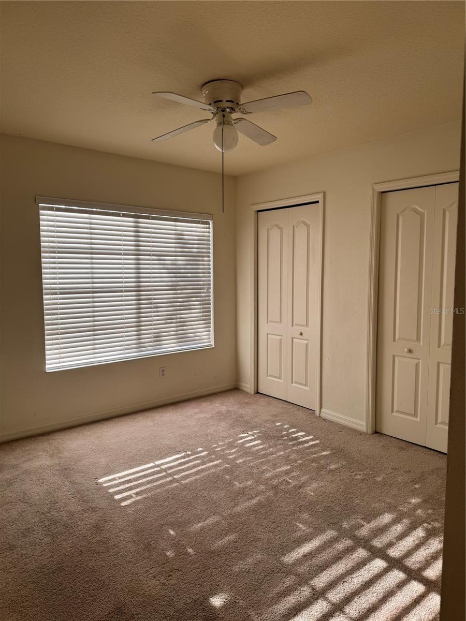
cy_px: 310
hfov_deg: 56.8
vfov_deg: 71.6
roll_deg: +1.0
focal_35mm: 24
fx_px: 431
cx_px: 233
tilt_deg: -4.9
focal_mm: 6.76
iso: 64
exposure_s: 1/218
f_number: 1.78
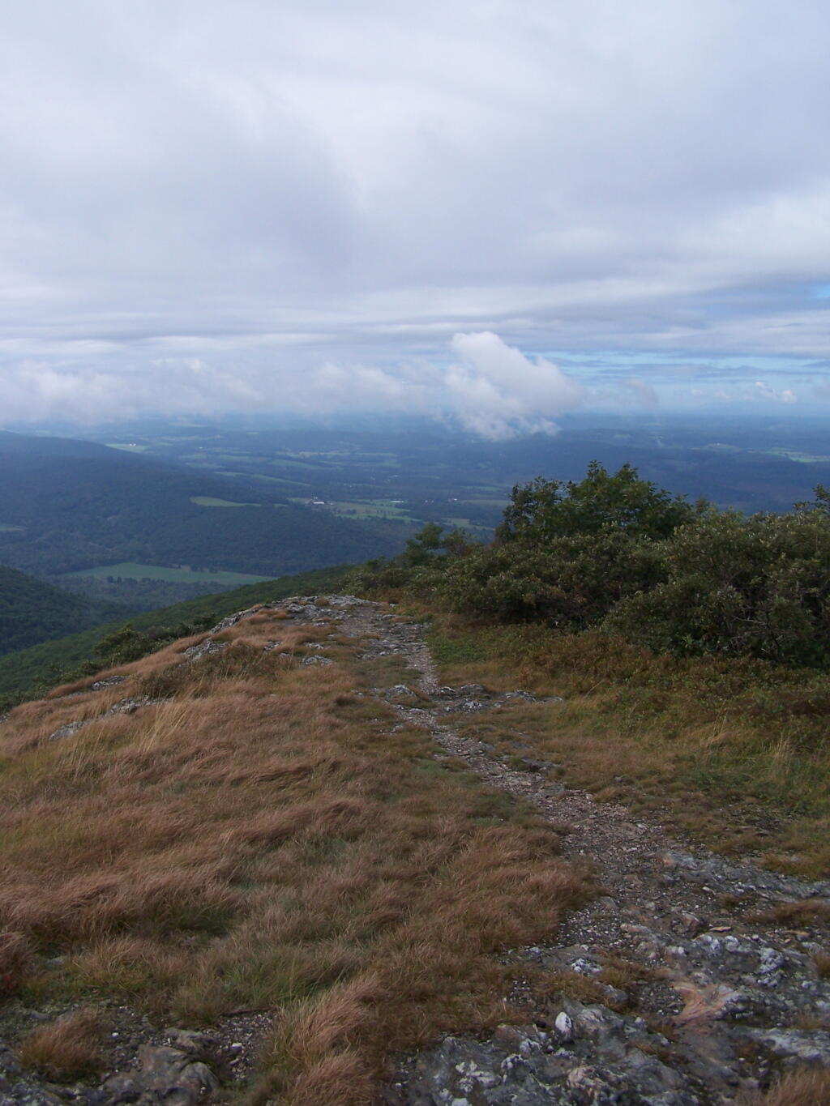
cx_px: 415
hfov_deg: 37.7
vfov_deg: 49.0
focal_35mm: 38
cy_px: 553
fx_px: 1215
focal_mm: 6.3
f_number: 4
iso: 80
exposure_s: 1/1000
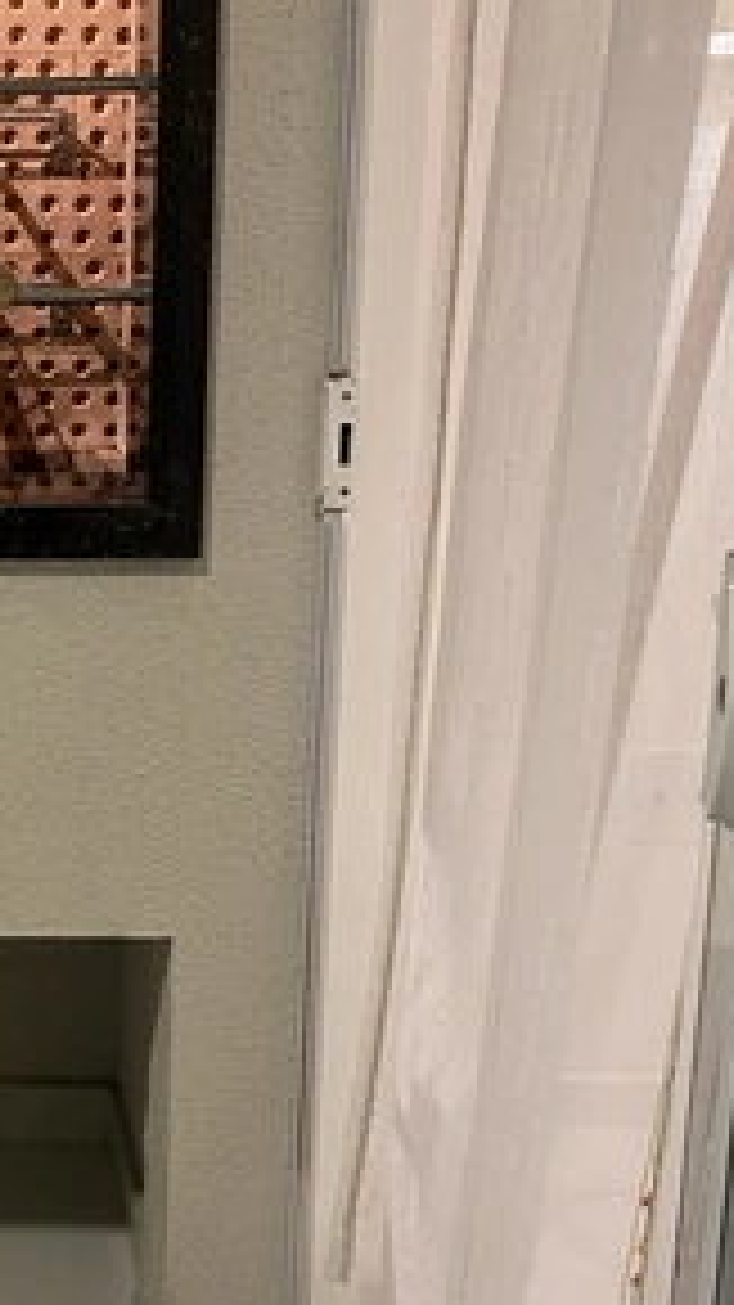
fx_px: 1489
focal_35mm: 43
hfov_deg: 24.5
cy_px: 688
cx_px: -198
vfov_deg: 47.3
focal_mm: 4.25
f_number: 1.8
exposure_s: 1/60
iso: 320
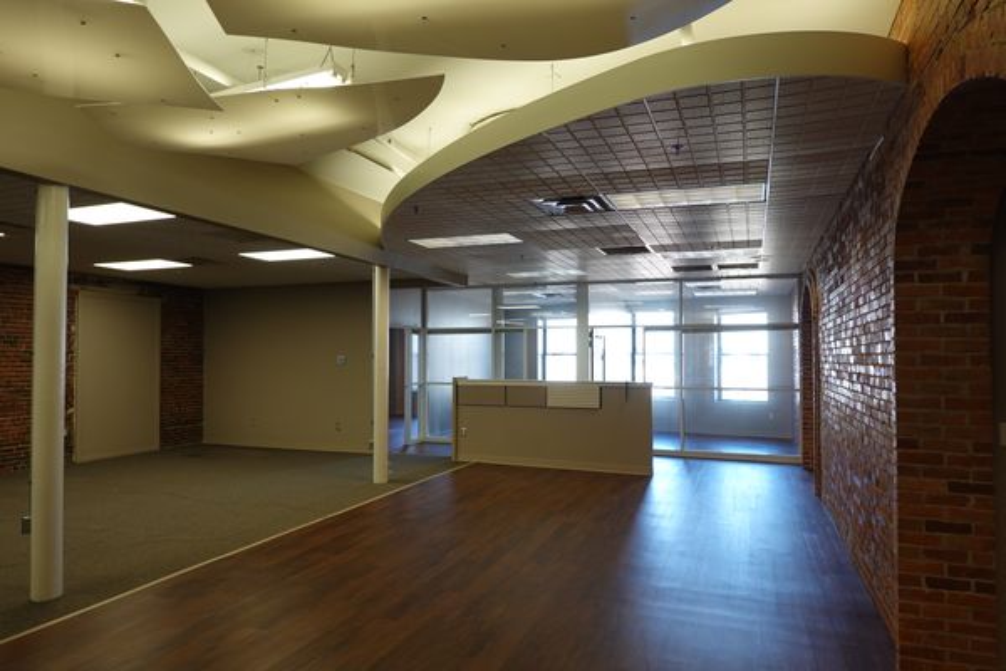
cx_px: 503
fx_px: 671
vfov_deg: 53.1
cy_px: 336
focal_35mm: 24
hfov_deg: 73.7
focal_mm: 9
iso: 125
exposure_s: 1/40
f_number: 2.8
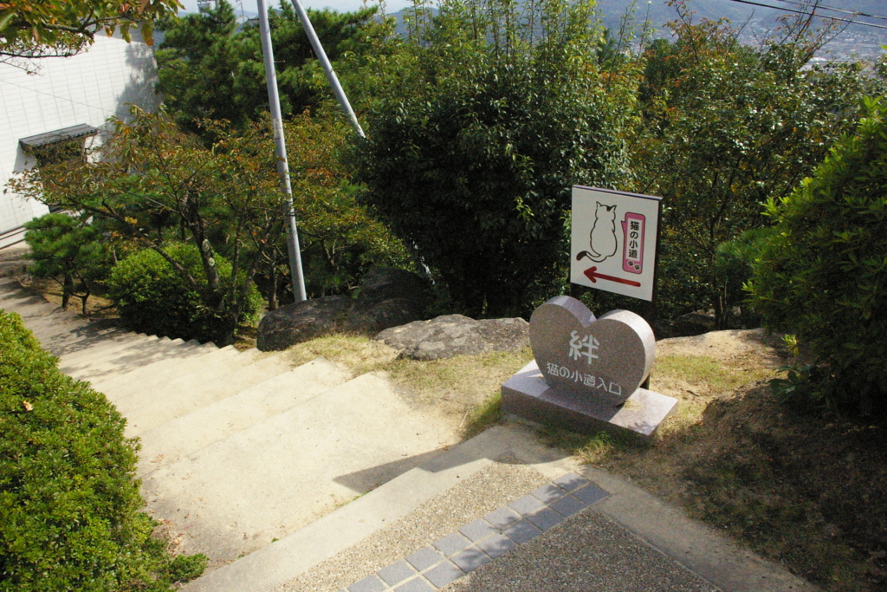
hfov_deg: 67.4
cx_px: 444
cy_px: 296
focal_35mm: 27
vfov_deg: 47.9
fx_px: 665
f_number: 11
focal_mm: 18
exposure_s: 1/3000
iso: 3200
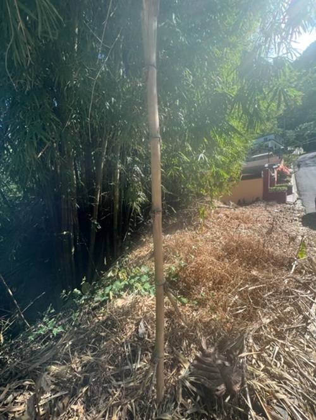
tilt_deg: -0.4
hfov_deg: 90.0
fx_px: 158
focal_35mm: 13
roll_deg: +0.3
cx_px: 158
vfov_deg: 106.2
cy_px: 210
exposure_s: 1/382
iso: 32
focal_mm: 1.57
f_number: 1.8
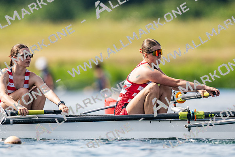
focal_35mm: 900
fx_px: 5879
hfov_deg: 2.3
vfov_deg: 1.5
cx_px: 118
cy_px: 78
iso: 200
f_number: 4
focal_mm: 600
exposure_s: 1/2500
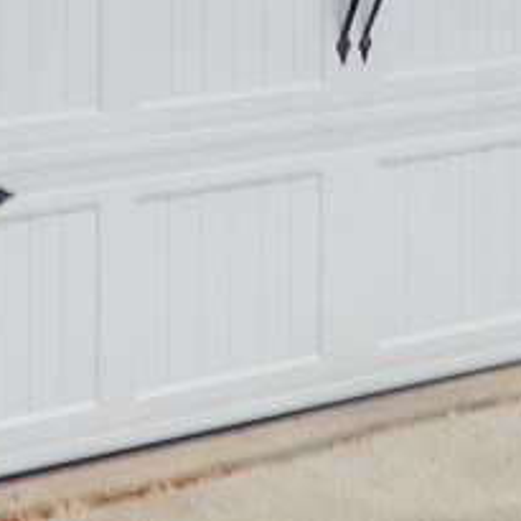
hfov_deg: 10.2
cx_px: -155
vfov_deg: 10.0
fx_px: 2861
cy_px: -335
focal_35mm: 168
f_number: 4
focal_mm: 6.8
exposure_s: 1/200
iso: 80
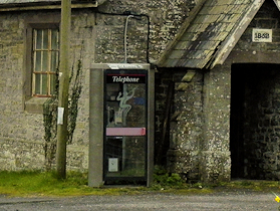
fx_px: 2171
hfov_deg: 7.4
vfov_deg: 5.6
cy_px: 30
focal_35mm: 268
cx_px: 163
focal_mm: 20.8
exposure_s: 1/644
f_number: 6.3
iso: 400
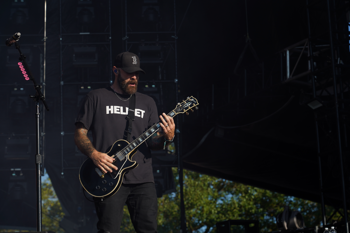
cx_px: 175
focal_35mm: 105
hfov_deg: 19.5
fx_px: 1021
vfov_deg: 13.0
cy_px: 116
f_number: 7.1
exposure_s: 1/400
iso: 100
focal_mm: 105
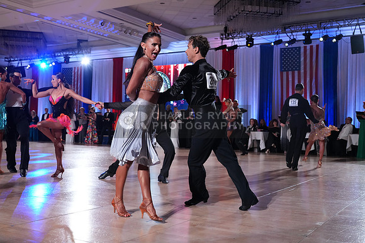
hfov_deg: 50.7
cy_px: 122
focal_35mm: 38
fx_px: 385
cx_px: 182
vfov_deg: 35.1
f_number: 4
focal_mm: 38
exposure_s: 1/500
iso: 3200
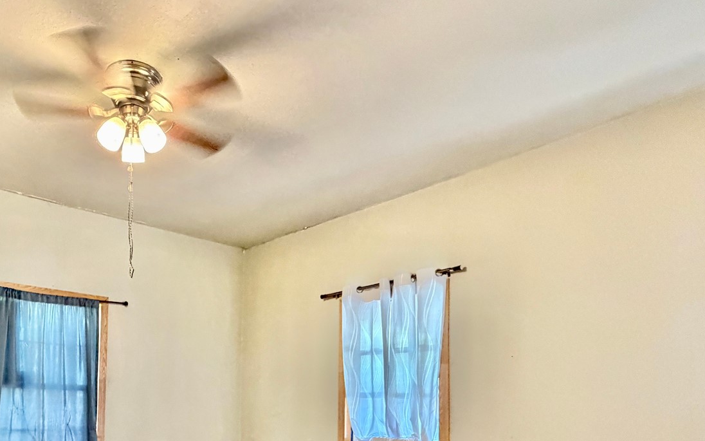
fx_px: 500
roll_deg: -1.5
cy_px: 390
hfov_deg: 66.9
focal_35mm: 26
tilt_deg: +0.7
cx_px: 196
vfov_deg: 43.8
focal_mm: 2.22
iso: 800
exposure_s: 1/60
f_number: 2.2
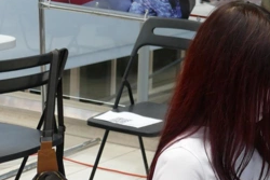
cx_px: 396
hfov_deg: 15.1
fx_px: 946
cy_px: -27
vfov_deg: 10.7
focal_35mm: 126
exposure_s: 1/80
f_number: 3.2
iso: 320
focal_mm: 15.26
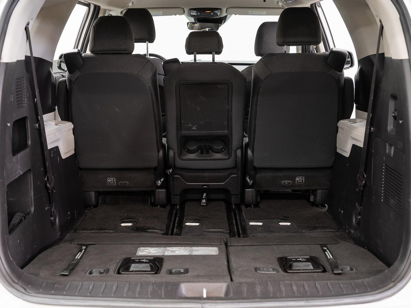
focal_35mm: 54
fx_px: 640
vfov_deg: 27.1
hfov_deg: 35.6
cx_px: 205
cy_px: 154
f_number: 5.6
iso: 100
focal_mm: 49.1
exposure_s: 1/2
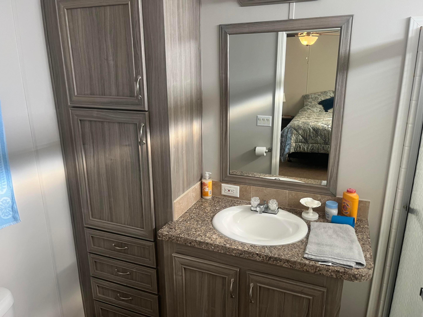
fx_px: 318
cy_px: 158
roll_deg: +3.0
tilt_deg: -15.9
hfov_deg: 67.3
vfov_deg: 53.1
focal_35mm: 26
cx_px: 212
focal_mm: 5.1
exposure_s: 1/60
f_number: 1.6
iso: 80
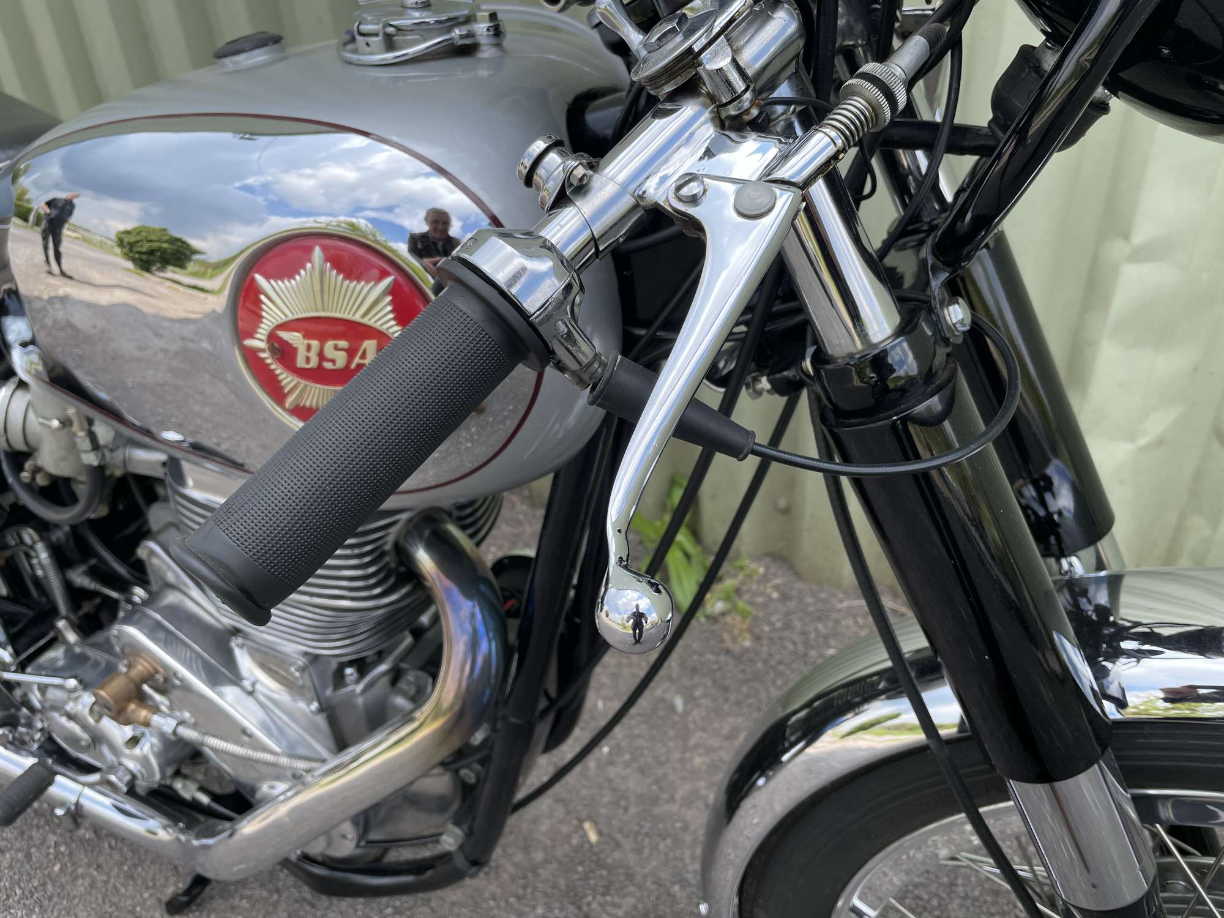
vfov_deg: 53.1
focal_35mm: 26
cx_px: 612
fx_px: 919
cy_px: 459
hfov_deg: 67.3
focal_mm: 4.2
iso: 32
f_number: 1.6
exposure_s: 1/855
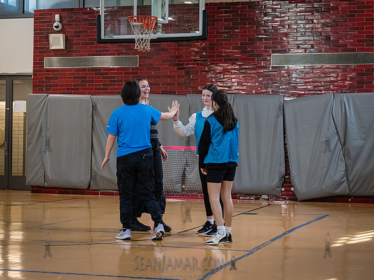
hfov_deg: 25.3
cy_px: 127
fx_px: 833
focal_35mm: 77
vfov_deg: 19.1
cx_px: 172
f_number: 4
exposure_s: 1/1000
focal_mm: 62
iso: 8000
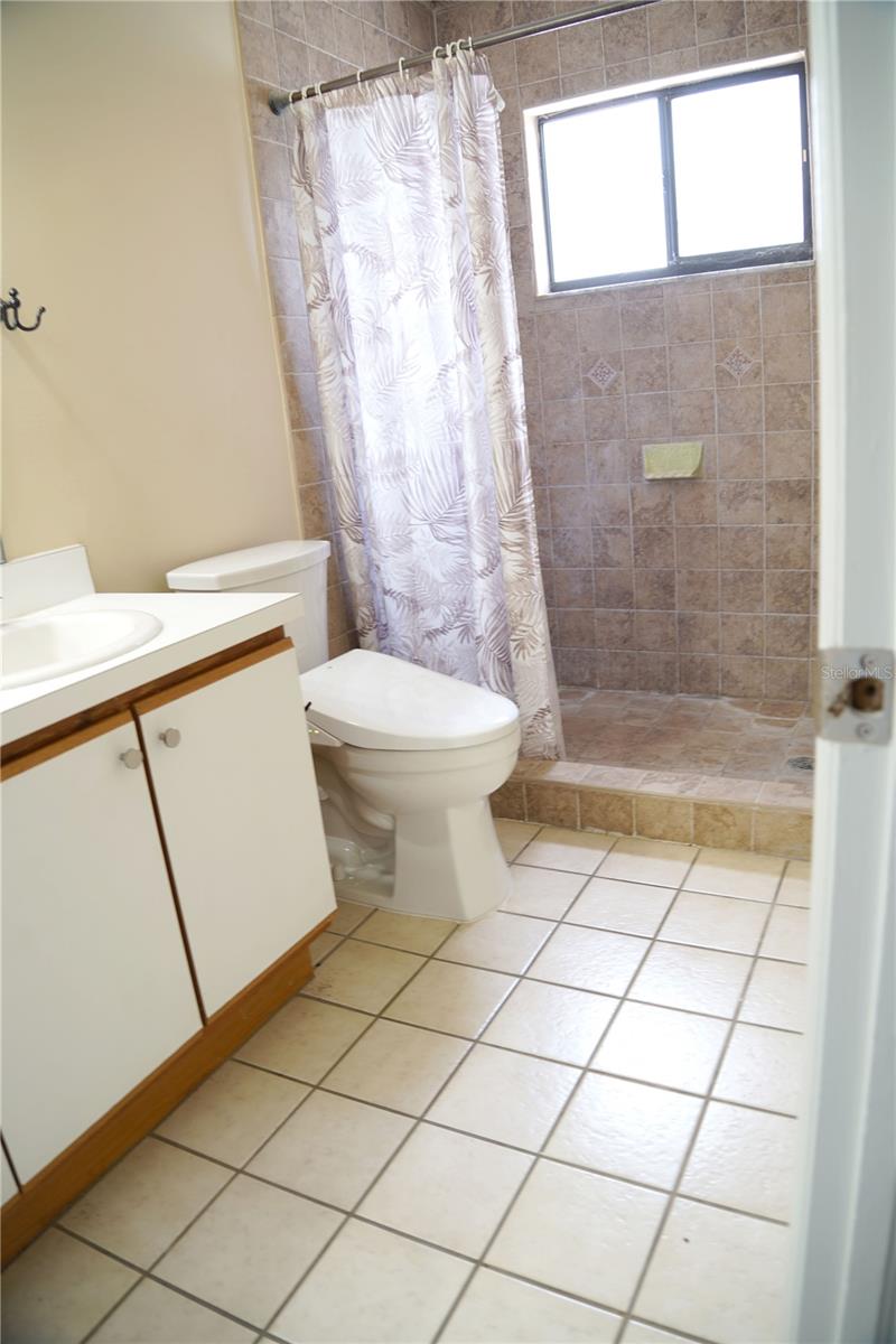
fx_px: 1120
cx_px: 448
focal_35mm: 30
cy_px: 672
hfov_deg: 43.6
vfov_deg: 61.9
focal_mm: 30
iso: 100
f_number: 5.6
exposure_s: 1/4
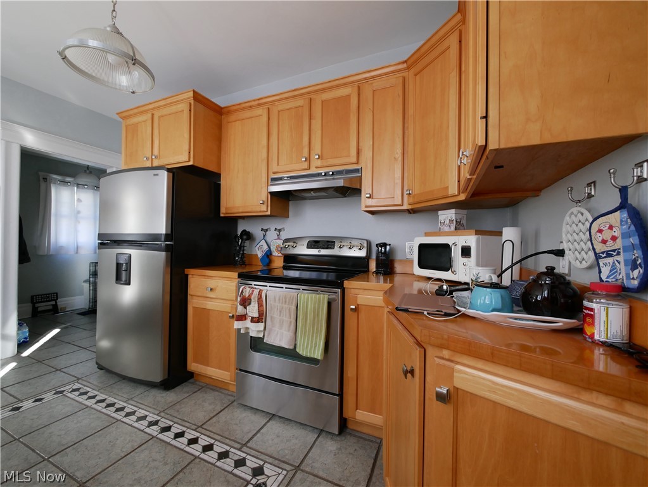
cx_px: 324
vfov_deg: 85.7
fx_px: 262
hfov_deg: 102.0
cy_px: 244
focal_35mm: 14
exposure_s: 1/60
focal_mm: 7
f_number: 4
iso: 500
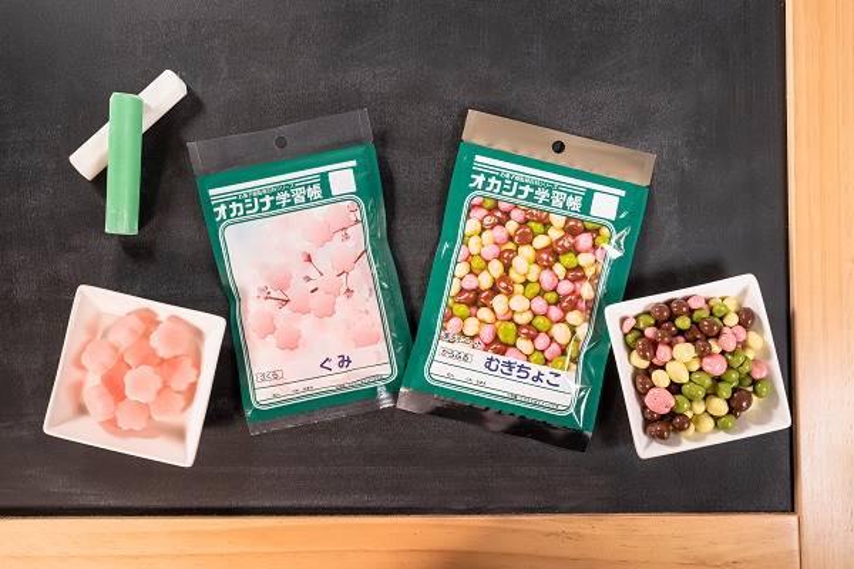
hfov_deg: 55.8
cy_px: 284
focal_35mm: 34
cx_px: 427
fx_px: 806
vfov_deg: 38.9
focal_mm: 34
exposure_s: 1/80
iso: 2000
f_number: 9
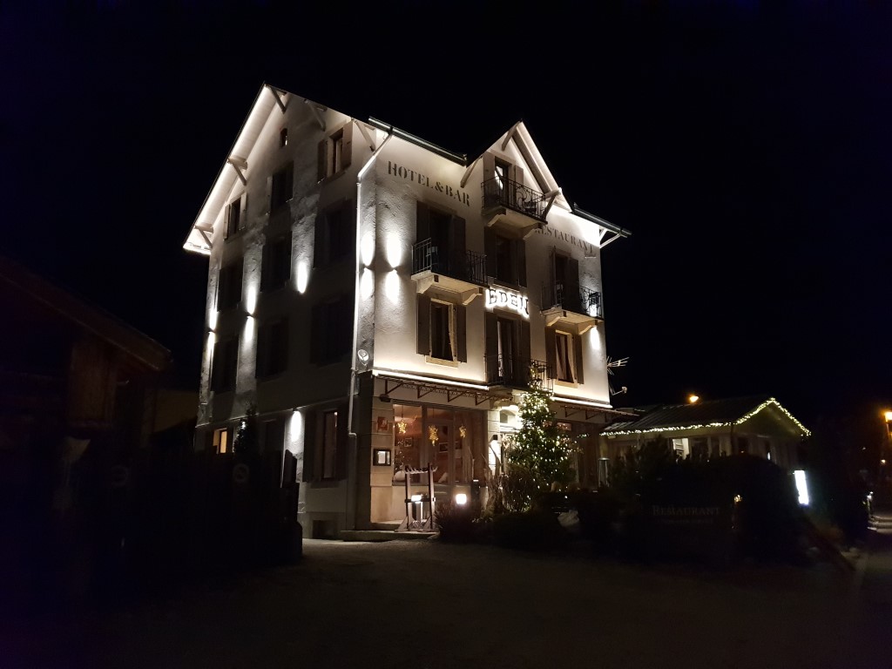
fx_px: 670
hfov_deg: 67.3
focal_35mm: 26
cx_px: 446
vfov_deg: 53.1
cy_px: 334
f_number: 1.5
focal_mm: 4.3
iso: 640
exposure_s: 1/33
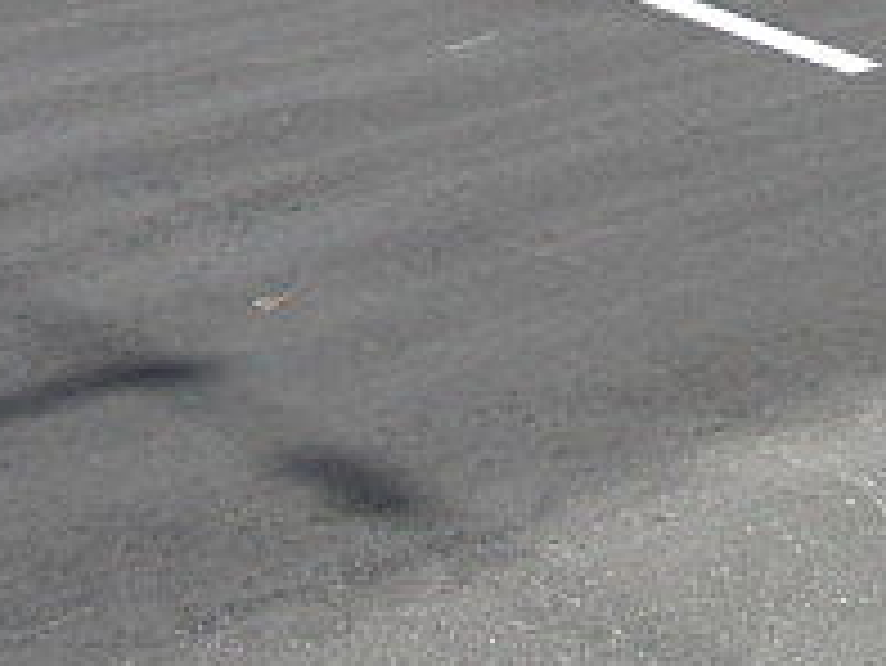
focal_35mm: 120
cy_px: -184
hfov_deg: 15.8
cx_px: 1039
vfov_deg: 12.0
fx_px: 3073
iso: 100
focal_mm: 6.42
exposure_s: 1/200
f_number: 8.5
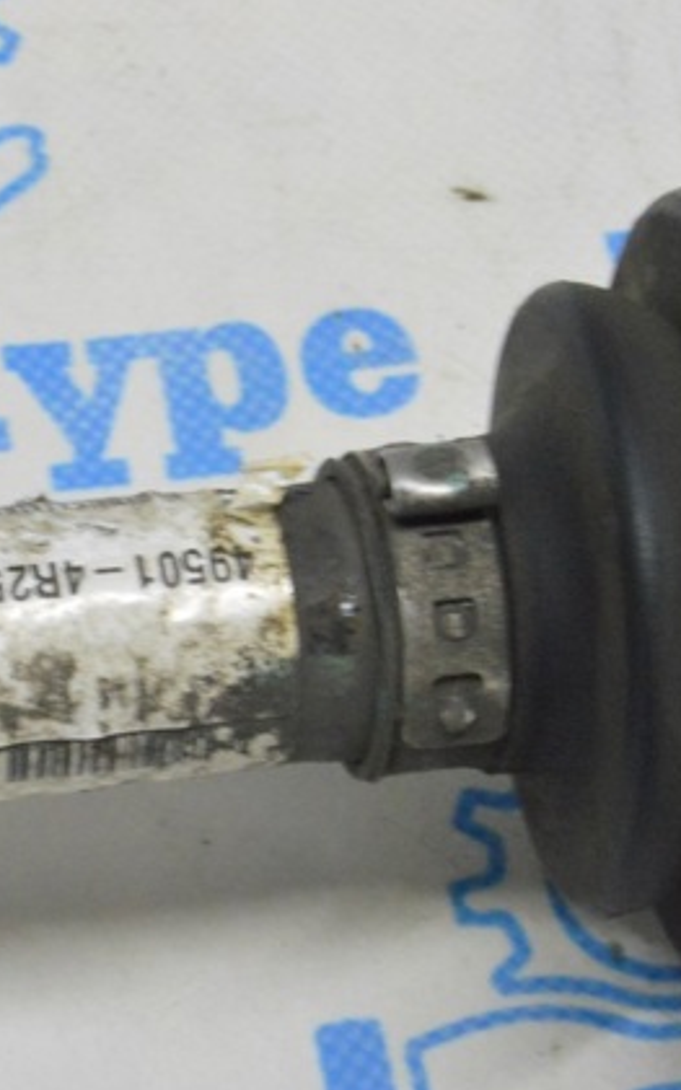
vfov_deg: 16.3
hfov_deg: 10.2
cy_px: 545
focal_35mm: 128
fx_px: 3796
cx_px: 73
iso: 6400
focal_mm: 55
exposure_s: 1/20
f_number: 20
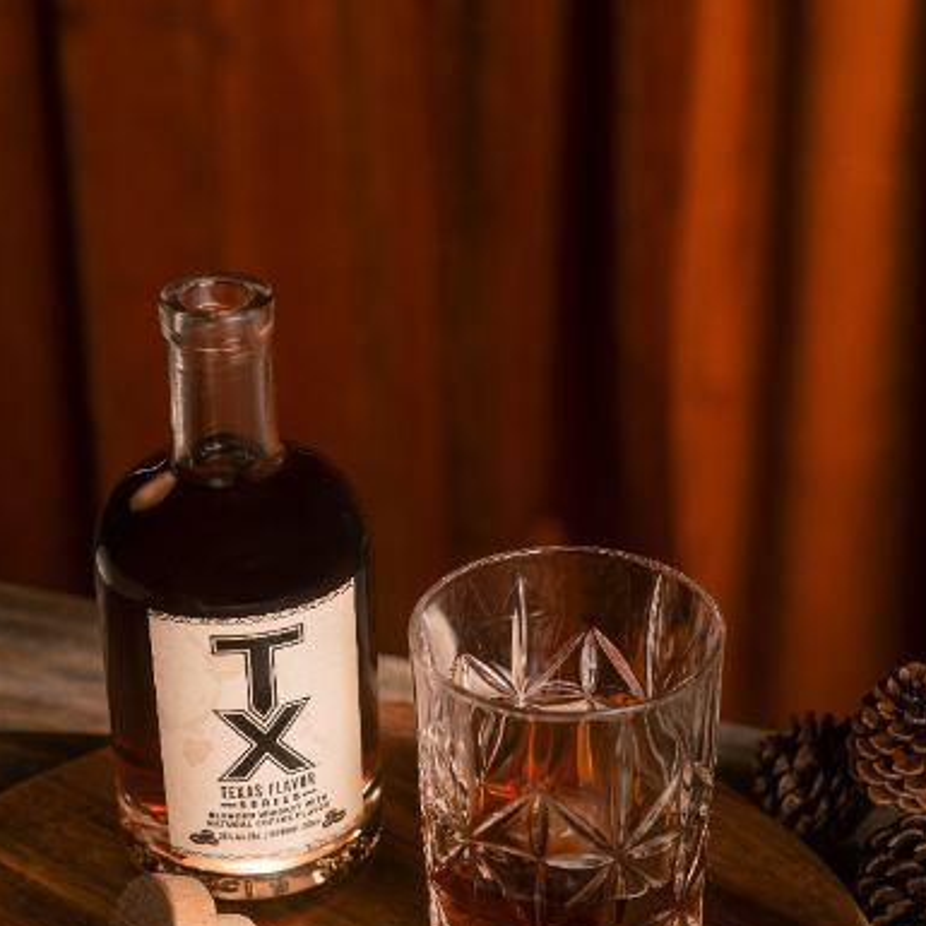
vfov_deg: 20.1
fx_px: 2603
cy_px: 604
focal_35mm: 86
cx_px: 471
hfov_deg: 20.2
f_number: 4.5
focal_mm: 65
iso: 100
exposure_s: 1/80
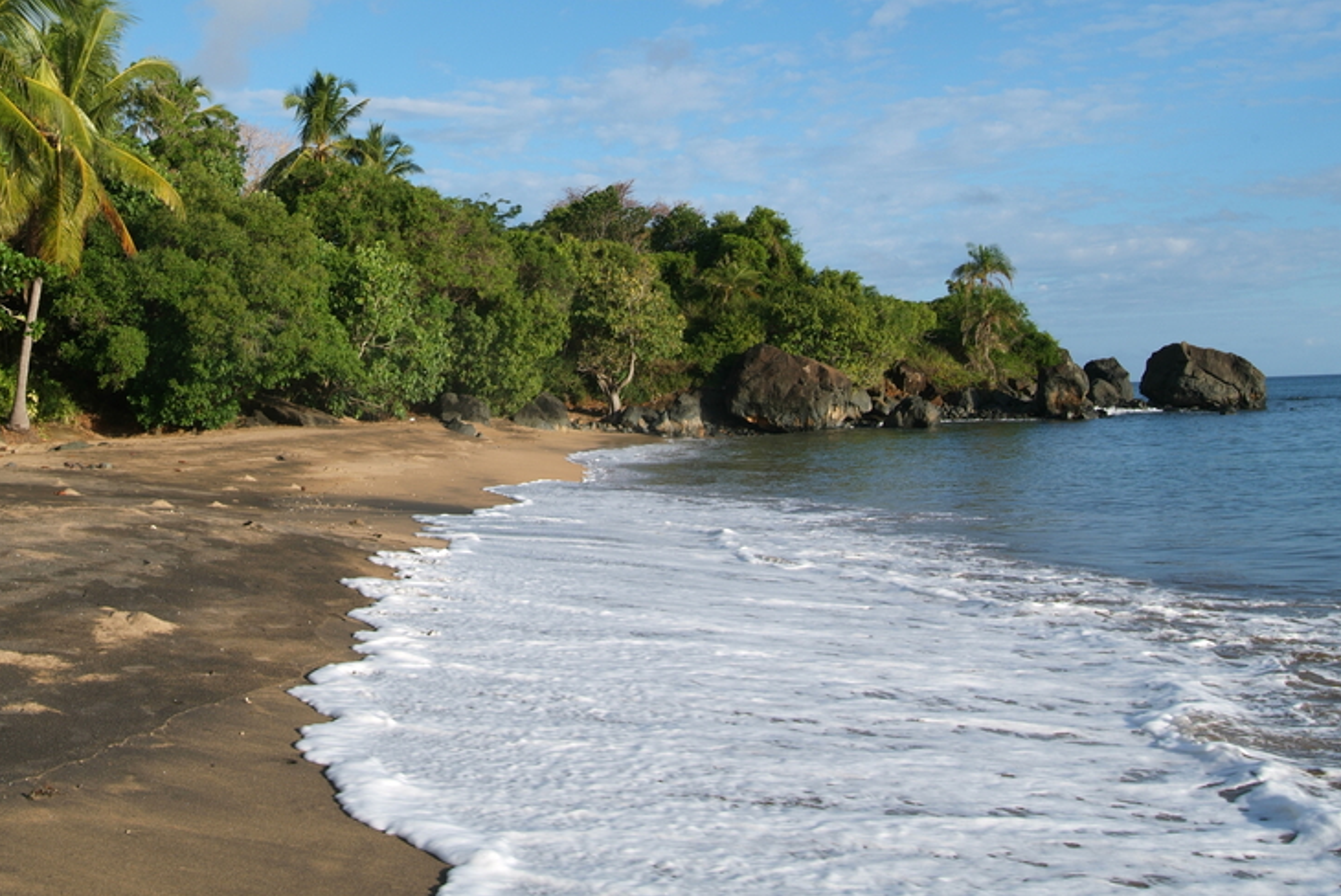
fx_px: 1678
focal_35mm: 45
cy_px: 402
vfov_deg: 29.9
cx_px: 575
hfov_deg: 43.5
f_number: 8
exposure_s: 1/125
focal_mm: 25
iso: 100
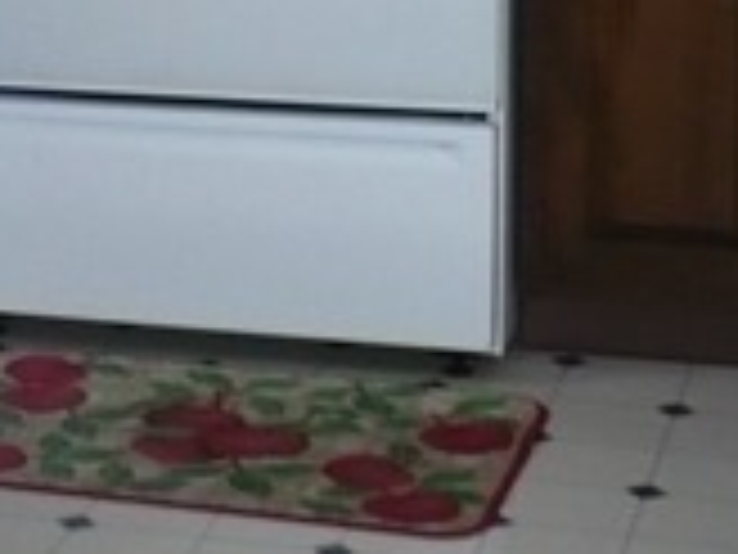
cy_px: -306
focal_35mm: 144
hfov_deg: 12.4
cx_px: -657
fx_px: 3070
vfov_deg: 9.9
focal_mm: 6.1
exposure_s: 1/30
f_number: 2.8
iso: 200
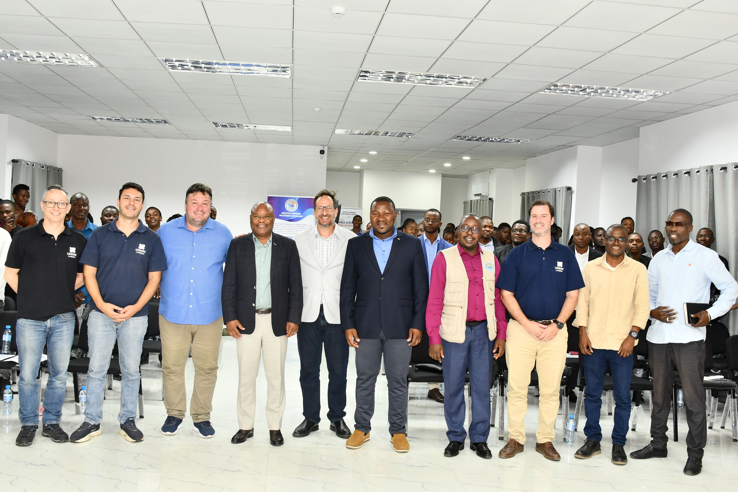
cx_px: 369
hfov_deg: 53.1
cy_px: 246
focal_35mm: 36
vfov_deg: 36.9
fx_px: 738
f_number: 4.5
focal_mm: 18
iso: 400
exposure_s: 1/30
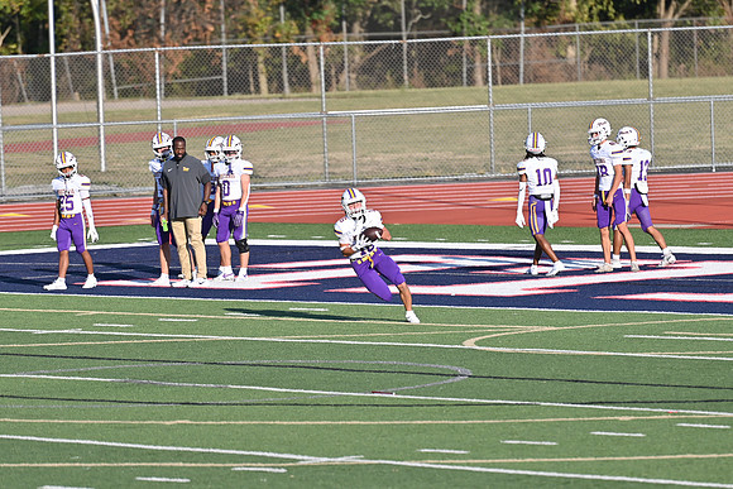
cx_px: 366
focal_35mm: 300
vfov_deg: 4.6
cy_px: 244
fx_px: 6109
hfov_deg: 6.9
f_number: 2.8
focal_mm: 200
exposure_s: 1/2500
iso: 100
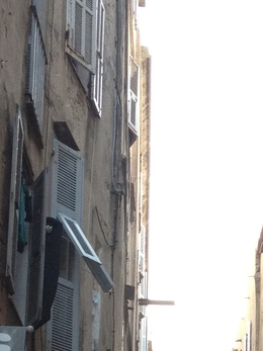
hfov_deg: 12.2
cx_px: 225
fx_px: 1227
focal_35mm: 121
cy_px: 511
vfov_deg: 15.2
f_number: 2.4
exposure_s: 1/120
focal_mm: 4.28
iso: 100
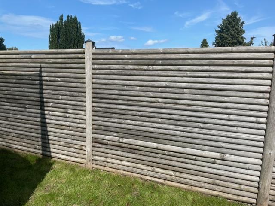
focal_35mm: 26
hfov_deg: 67.3
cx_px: 138
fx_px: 207
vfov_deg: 53.1
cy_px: 103
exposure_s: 1/3401
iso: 32
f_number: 1.6
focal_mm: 4.2
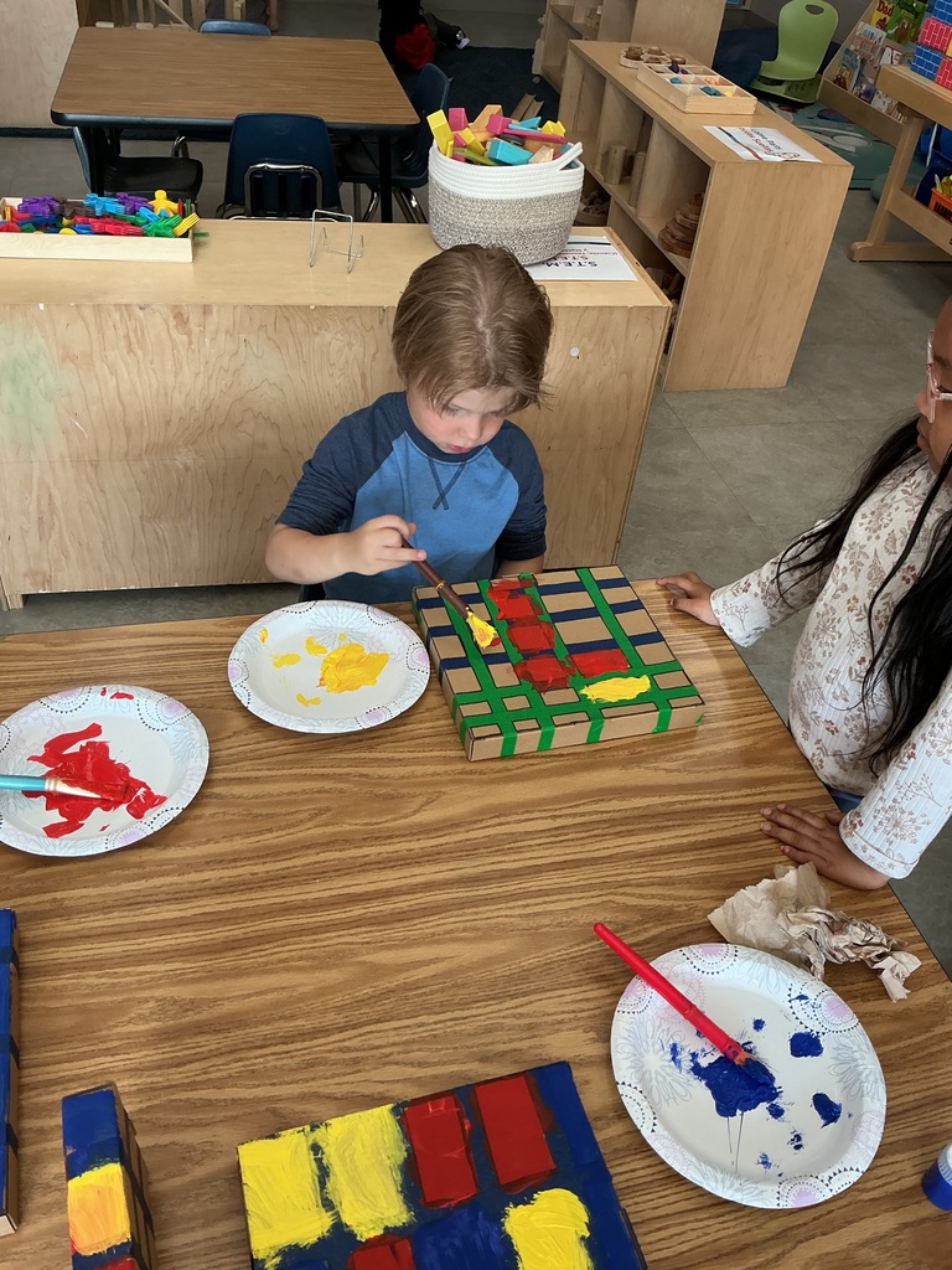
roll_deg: -6.7
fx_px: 1063
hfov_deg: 48.2
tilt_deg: -41.0
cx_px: 476
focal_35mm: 29
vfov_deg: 61.7
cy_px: 635
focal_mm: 3
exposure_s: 1/60
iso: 50
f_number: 1.8
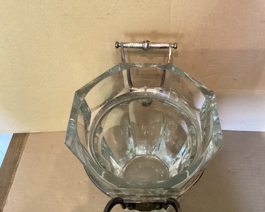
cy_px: 101
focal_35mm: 34
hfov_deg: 52.8
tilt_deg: -51.9
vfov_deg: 43.3
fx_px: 267
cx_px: 146
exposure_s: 1/25
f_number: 2.4
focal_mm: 3.3
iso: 640
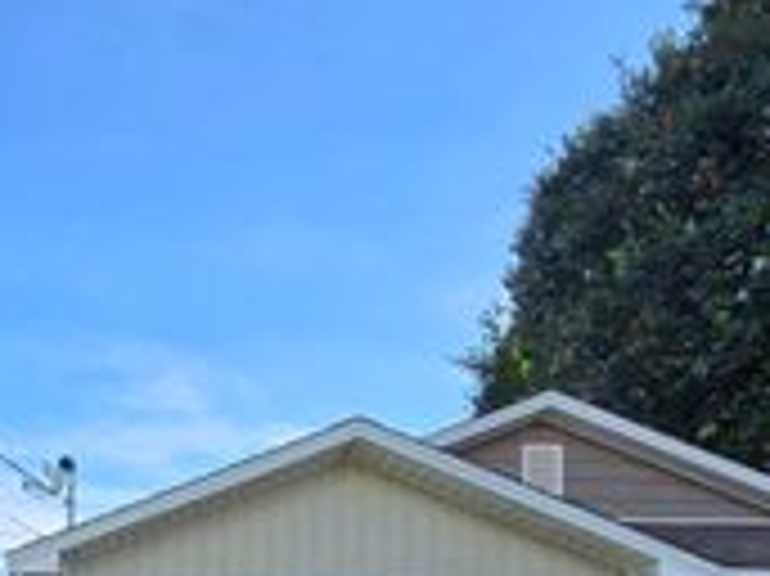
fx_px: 845
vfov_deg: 31.8
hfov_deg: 44.4
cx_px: 72
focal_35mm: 38
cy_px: 682
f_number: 2.2
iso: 50
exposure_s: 1/1328
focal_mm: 2.2
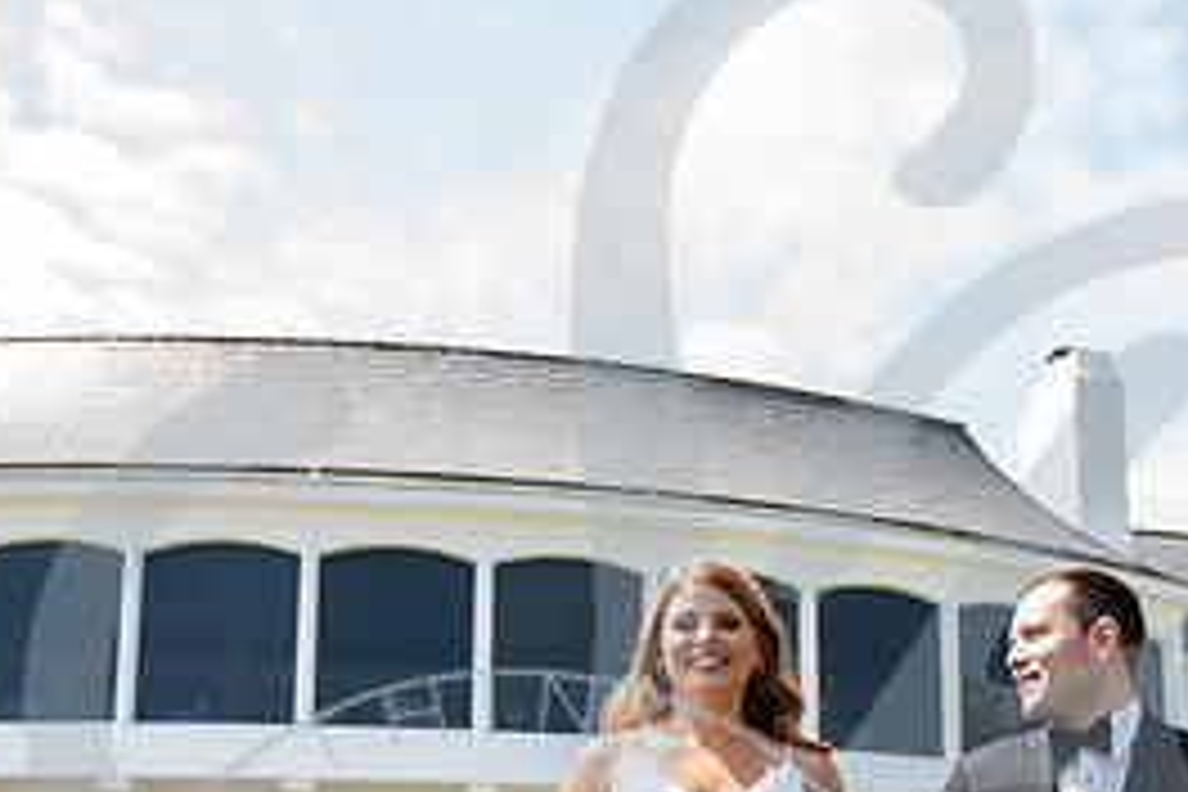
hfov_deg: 37.3
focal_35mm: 53
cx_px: 738
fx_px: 1749
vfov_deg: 24.6
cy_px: 754
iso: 100
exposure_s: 1/800
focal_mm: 24
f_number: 2.8
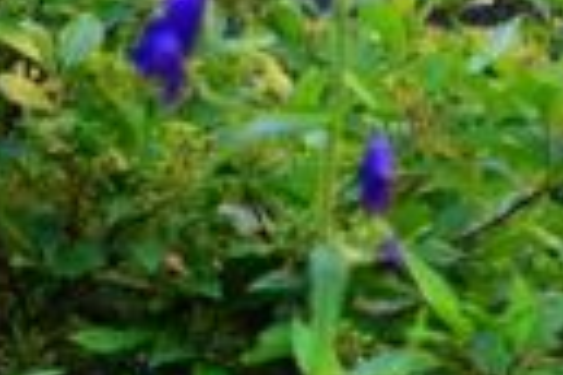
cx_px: 148
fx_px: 4058
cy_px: -386
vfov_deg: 5.2
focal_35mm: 259
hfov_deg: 7.9
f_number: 8
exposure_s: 1/60
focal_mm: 35
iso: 800
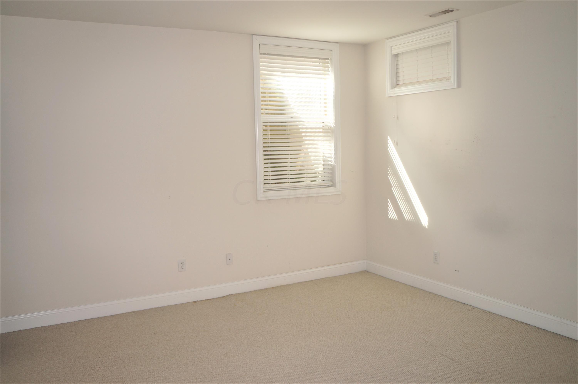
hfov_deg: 62.0
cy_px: 192
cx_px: 289
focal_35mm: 30
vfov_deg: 43.5
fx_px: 481
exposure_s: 1/60
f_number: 4
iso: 200
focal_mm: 20
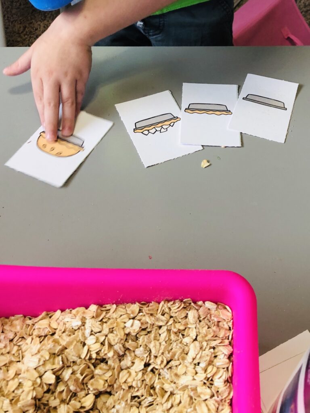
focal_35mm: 28
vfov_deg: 63.4
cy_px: 206
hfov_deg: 49.7
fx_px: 334
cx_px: 155
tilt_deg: -46.4
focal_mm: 3.99
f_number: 1.8
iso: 40
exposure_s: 1/24
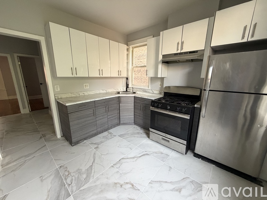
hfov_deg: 102.1
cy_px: 100
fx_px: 108
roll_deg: -0.1
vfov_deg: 85.7
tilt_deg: -12.8
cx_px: 134
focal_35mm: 14
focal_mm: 2.22
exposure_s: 1/69
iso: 320
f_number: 2.2
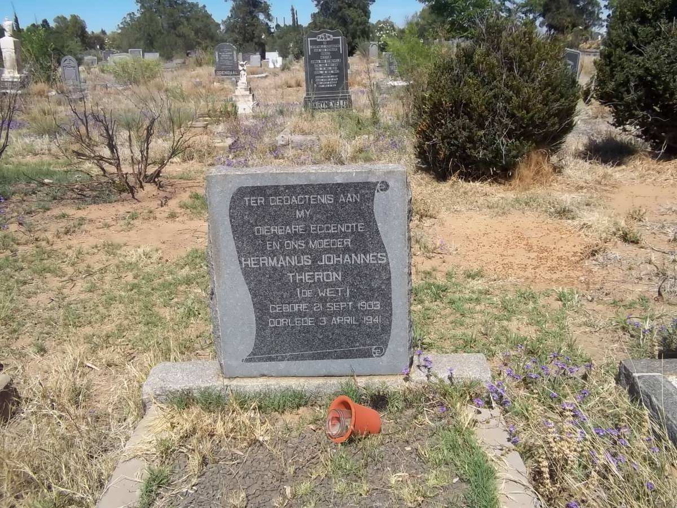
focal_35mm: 32
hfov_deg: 56.8
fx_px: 626
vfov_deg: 44.2
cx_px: 338
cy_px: 254
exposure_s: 1/500
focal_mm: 5.7
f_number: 5.5
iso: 80
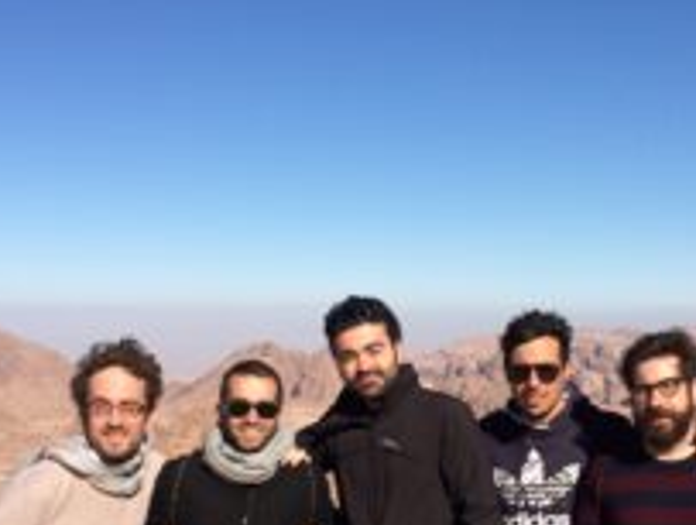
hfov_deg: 32.6
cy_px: 398
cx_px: 411
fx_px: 1188
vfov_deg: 24.6
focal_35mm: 59
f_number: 2.2
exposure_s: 1/3425
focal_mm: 4.12
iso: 32
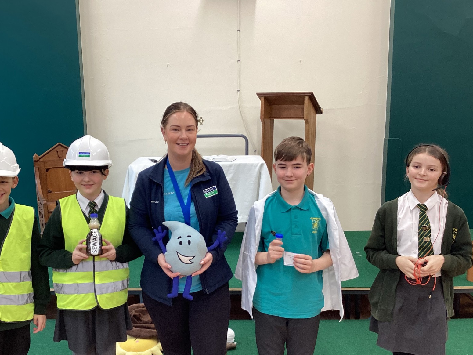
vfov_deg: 35.9
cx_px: 196
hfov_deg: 46.6
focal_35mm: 40
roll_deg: +0.4
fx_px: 547
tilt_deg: -10.9
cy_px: 206
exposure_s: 1/50
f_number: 2.4
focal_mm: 3.3
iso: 64
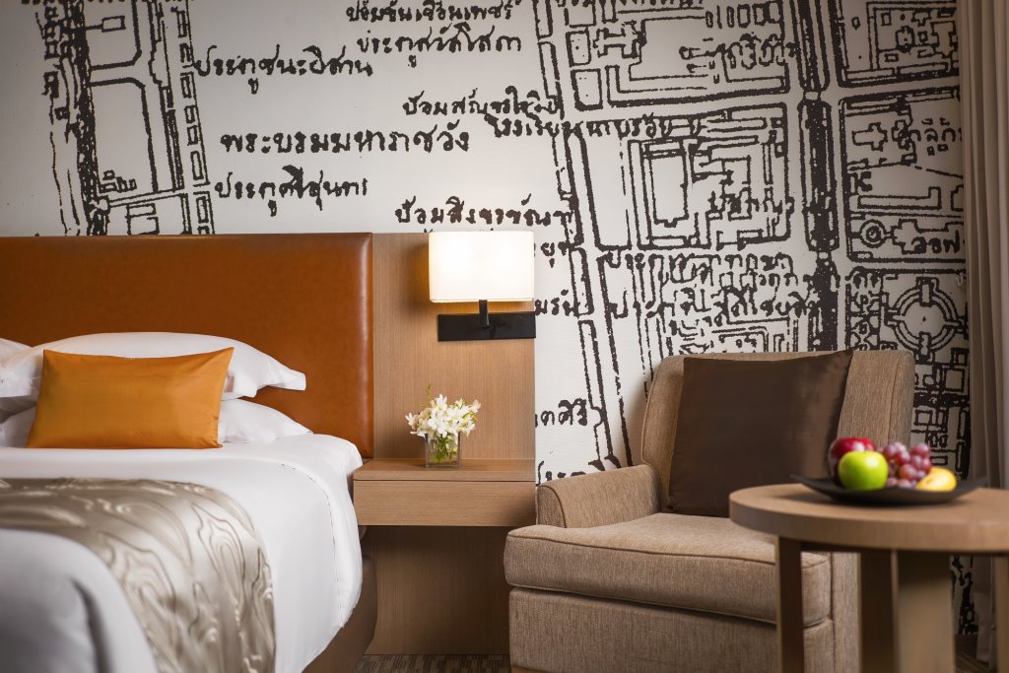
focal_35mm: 35
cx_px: 504
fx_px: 981
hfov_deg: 54.4
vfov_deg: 37.9
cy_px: 336
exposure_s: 1/60
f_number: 2.8
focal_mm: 35
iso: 50
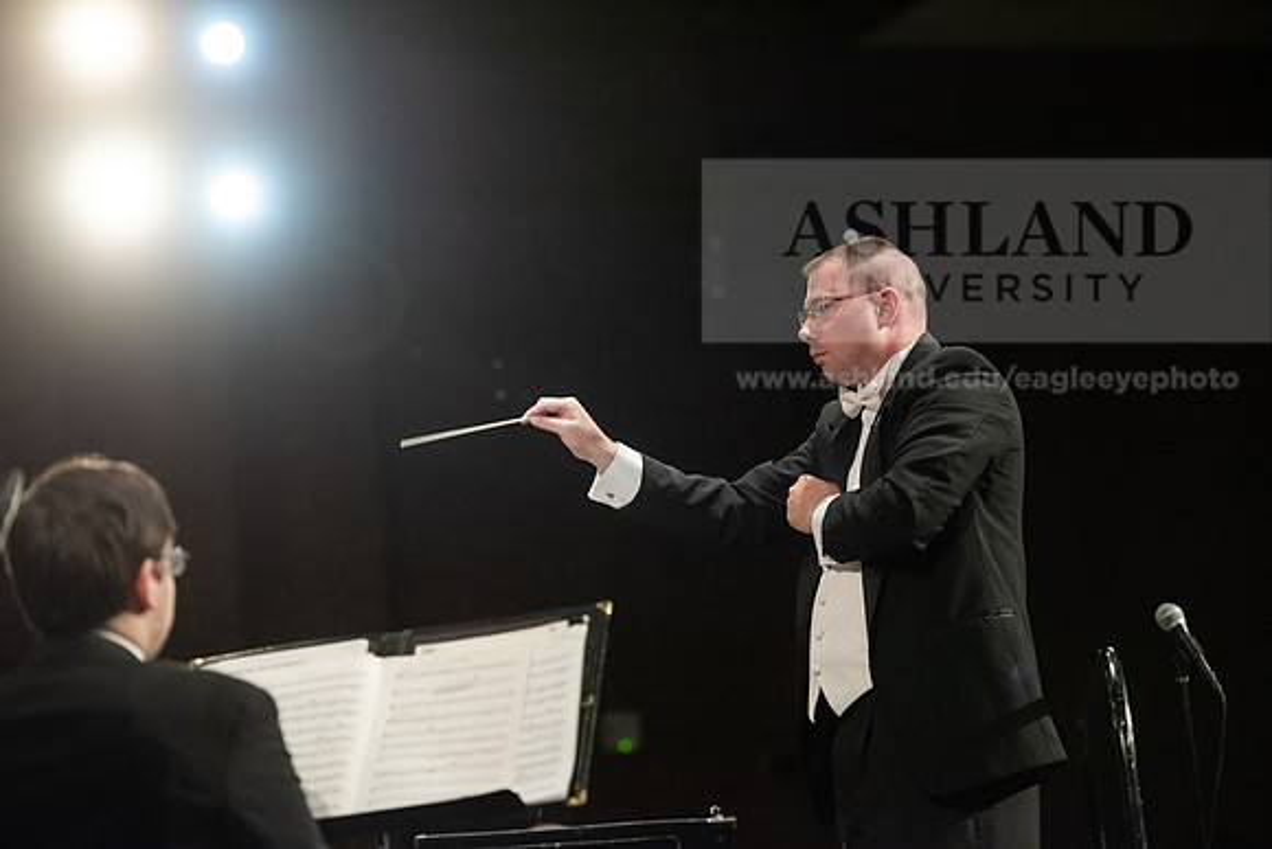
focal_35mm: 140
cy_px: 424
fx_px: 4948
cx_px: 636
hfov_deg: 14.7
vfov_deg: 9.8
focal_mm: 140
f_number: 3.5
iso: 5000
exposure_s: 1/200
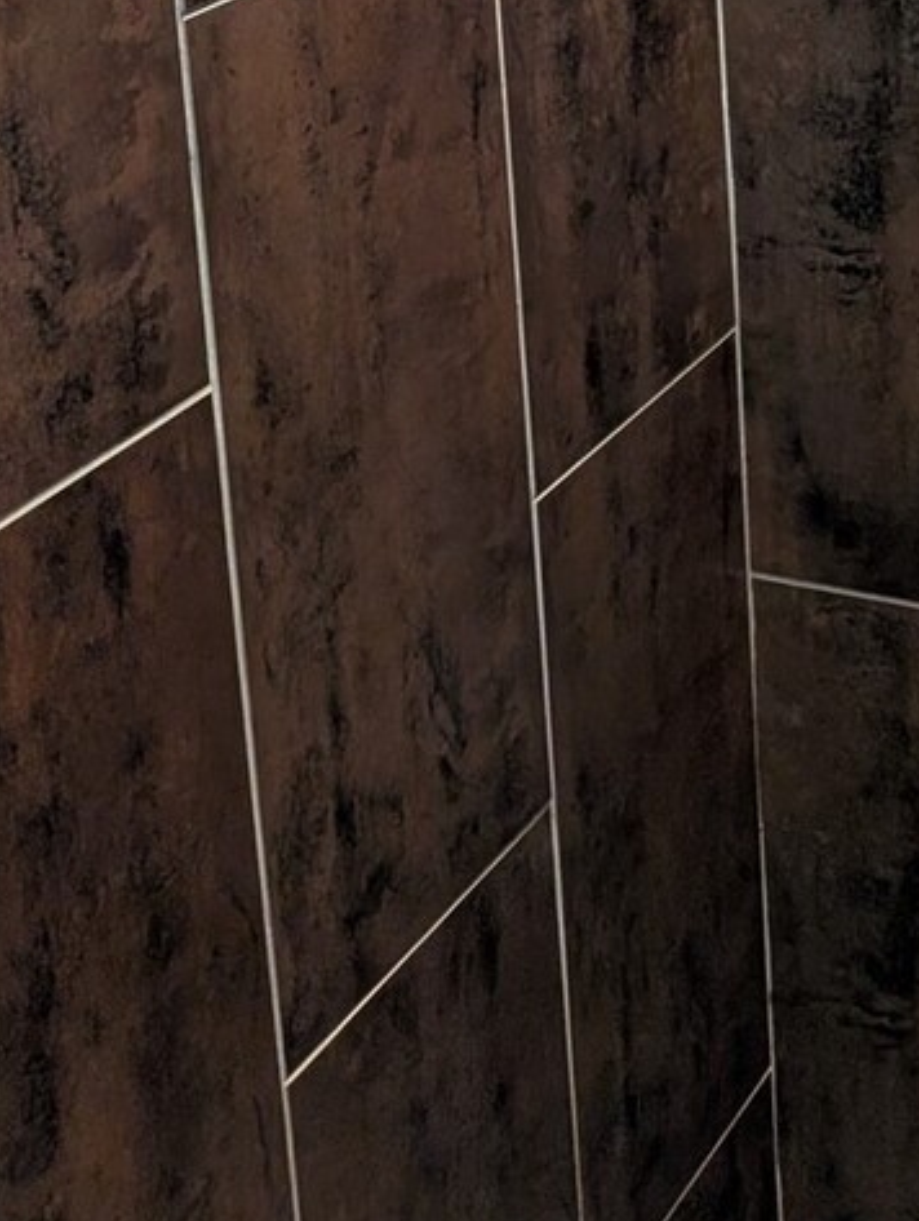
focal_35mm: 73
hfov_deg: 20.1
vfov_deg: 24.8
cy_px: -117
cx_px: 684
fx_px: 2578
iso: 430
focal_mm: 6.9
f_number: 1.68
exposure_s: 1/120
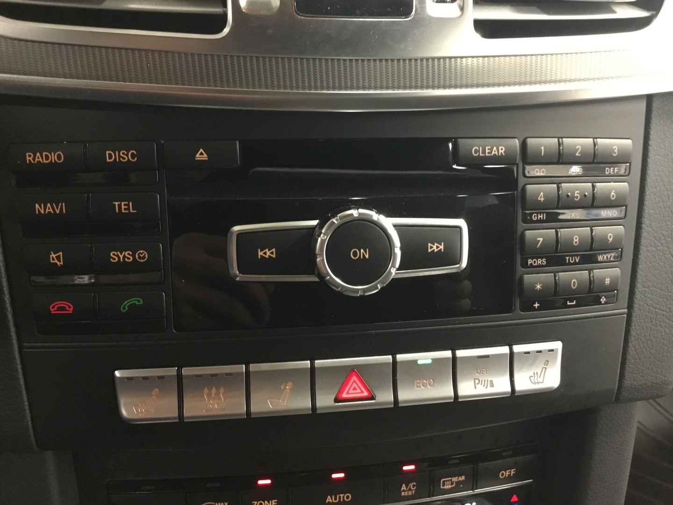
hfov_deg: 58.4
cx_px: 336
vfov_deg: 45.4
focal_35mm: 31
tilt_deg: -27.4
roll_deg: -1.6
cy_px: 252
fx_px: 603
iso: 500
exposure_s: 1/17
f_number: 2.4
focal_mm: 3.3
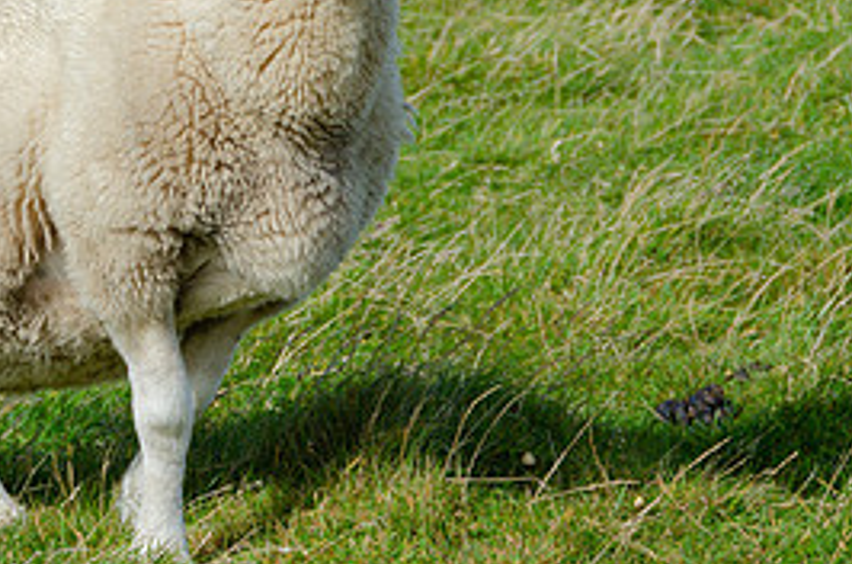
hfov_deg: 6.0
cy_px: 109
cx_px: 26
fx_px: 8098
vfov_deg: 4.0
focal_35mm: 343
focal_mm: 105
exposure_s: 1/400
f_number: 8
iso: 160
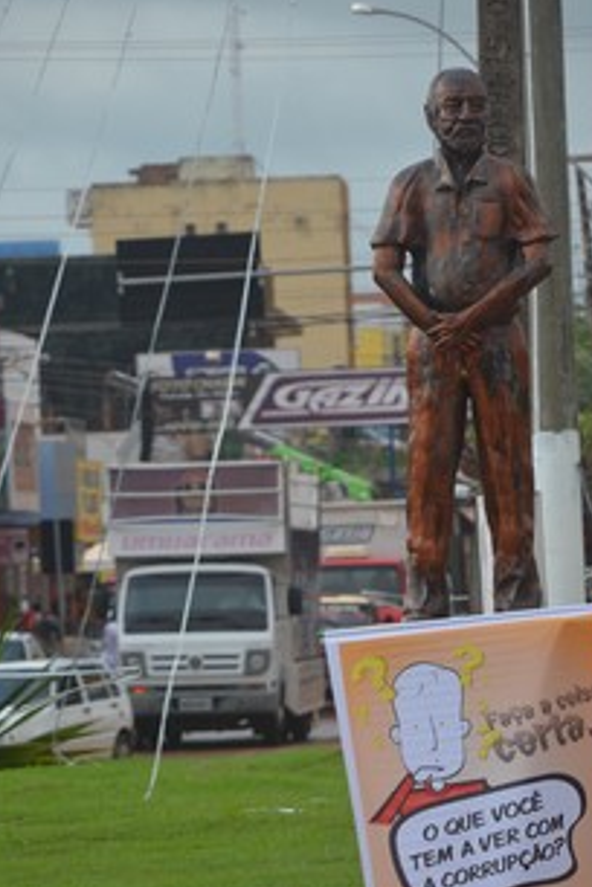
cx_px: 366
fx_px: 7344
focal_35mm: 298
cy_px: 539
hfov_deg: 4.6
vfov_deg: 6.9
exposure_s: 1/500
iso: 125
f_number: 5.6
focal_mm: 135
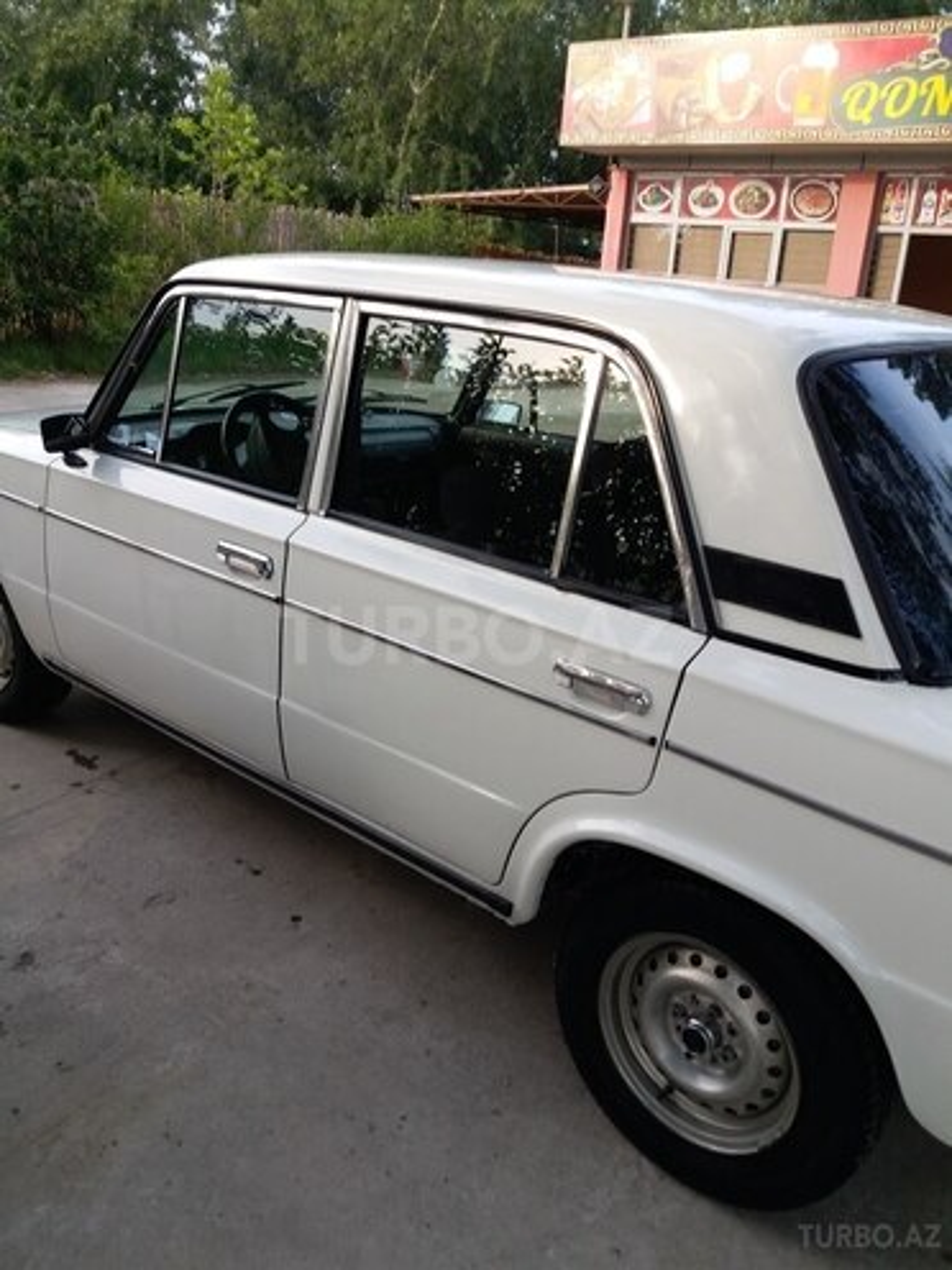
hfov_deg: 51.4
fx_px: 990
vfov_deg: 65.3
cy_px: 635
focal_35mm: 27
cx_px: 476
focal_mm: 3.7
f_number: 1.9
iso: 40
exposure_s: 1/129
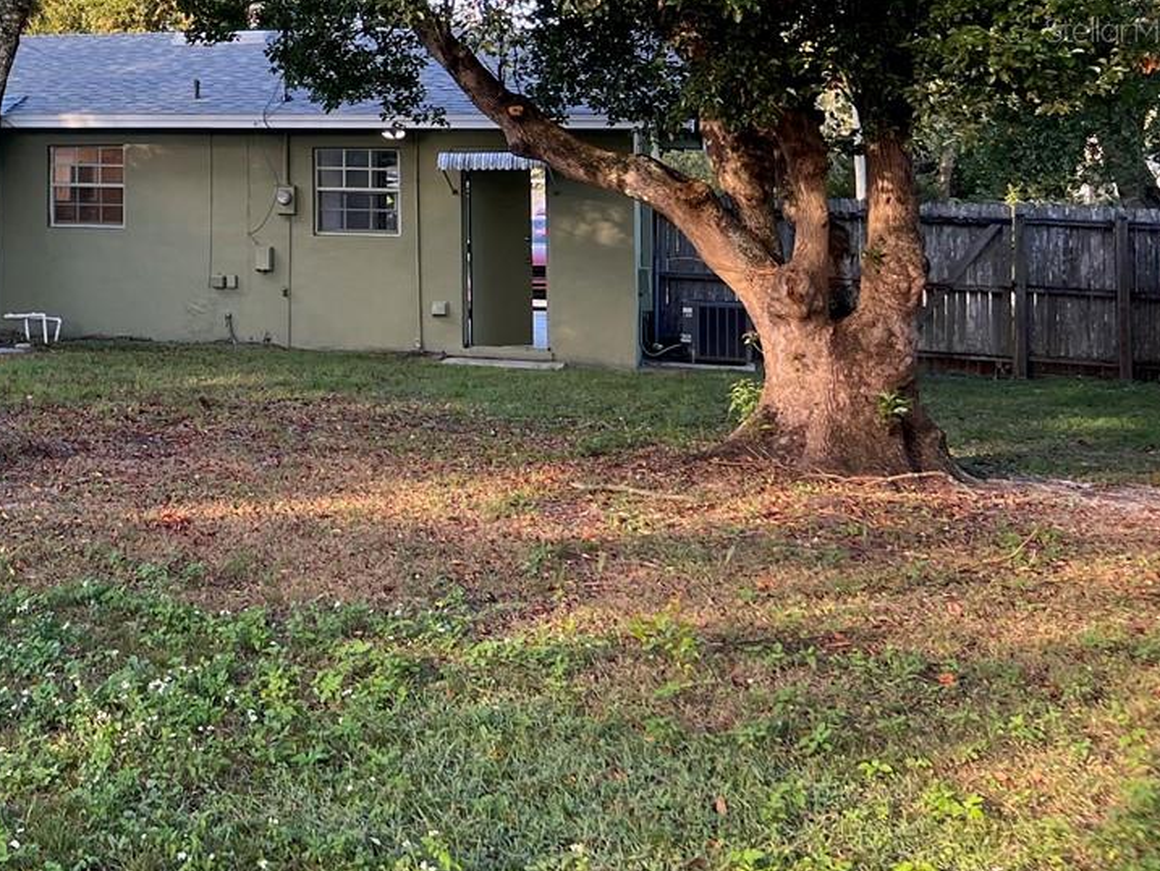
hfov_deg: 30.0
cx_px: -97
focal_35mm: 58
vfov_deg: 24.3
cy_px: 29
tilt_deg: +3.0
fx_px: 1944
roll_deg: -0.7
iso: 40
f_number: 1.5
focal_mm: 5.7
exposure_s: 1/256
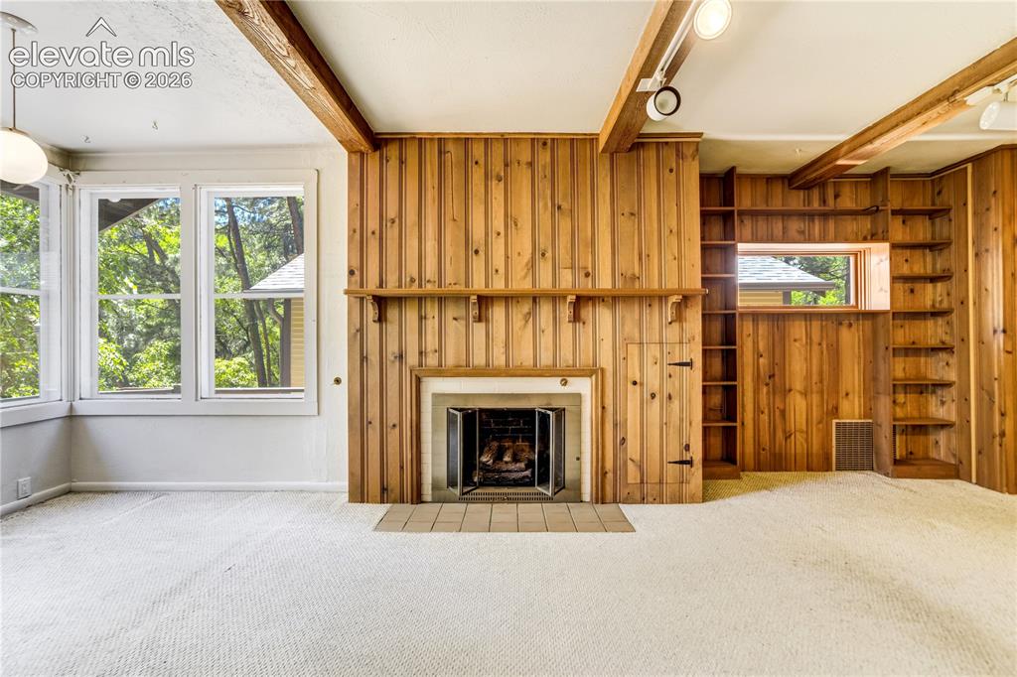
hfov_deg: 96.8
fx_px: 452
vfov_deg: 73.7
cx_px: 508
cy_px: 338
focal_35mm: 16
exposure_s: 1/25
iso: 400
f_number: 7.1
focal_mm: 16
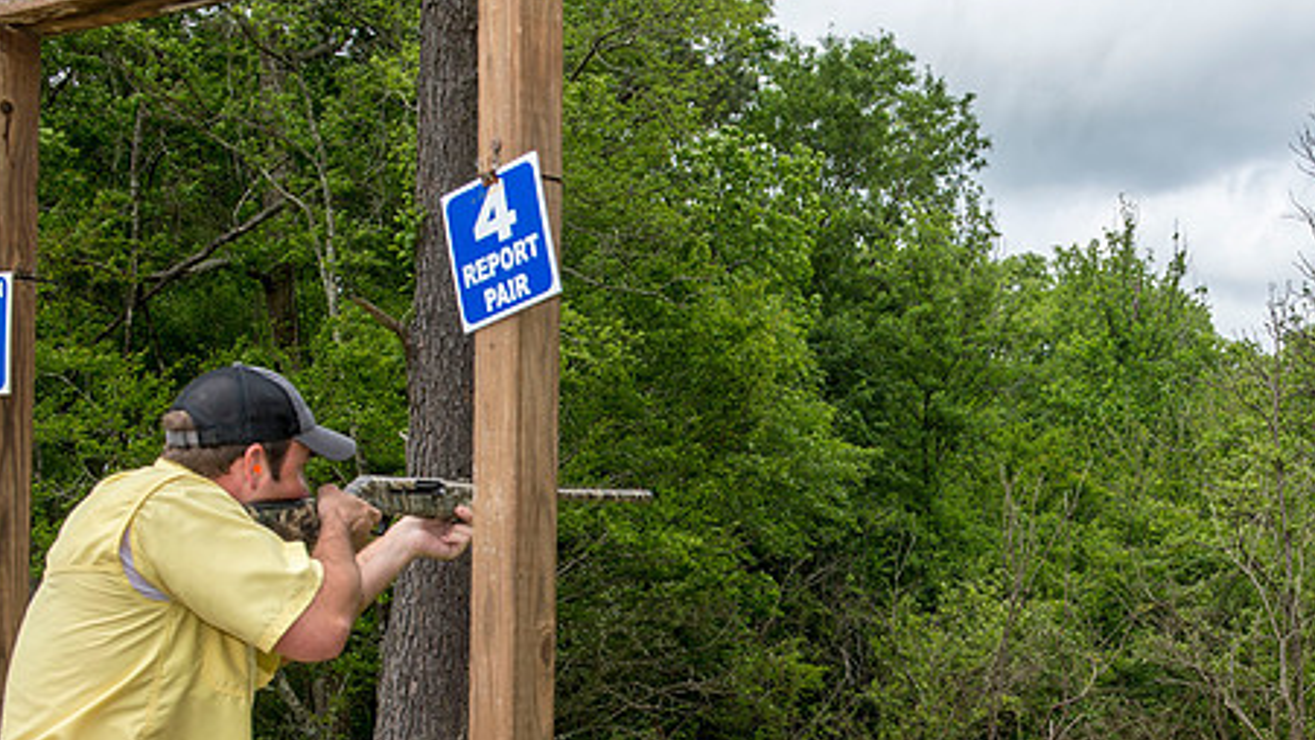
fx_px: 2337
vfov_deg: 17.8
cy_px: 602
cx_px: 941
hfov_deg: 31.0
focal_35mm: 67
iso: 160
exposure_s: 1/250
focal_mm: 36
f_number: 9
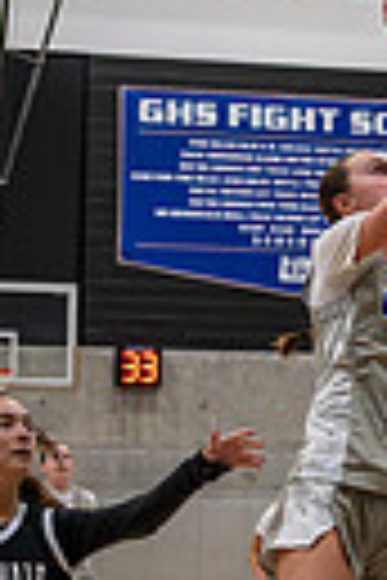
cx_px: 509
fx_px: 2644
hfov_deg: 8.3
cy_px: 377
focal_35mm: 164
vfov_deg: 12.5
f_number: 2.8
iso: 3600
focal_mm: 24
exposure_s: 1/1000
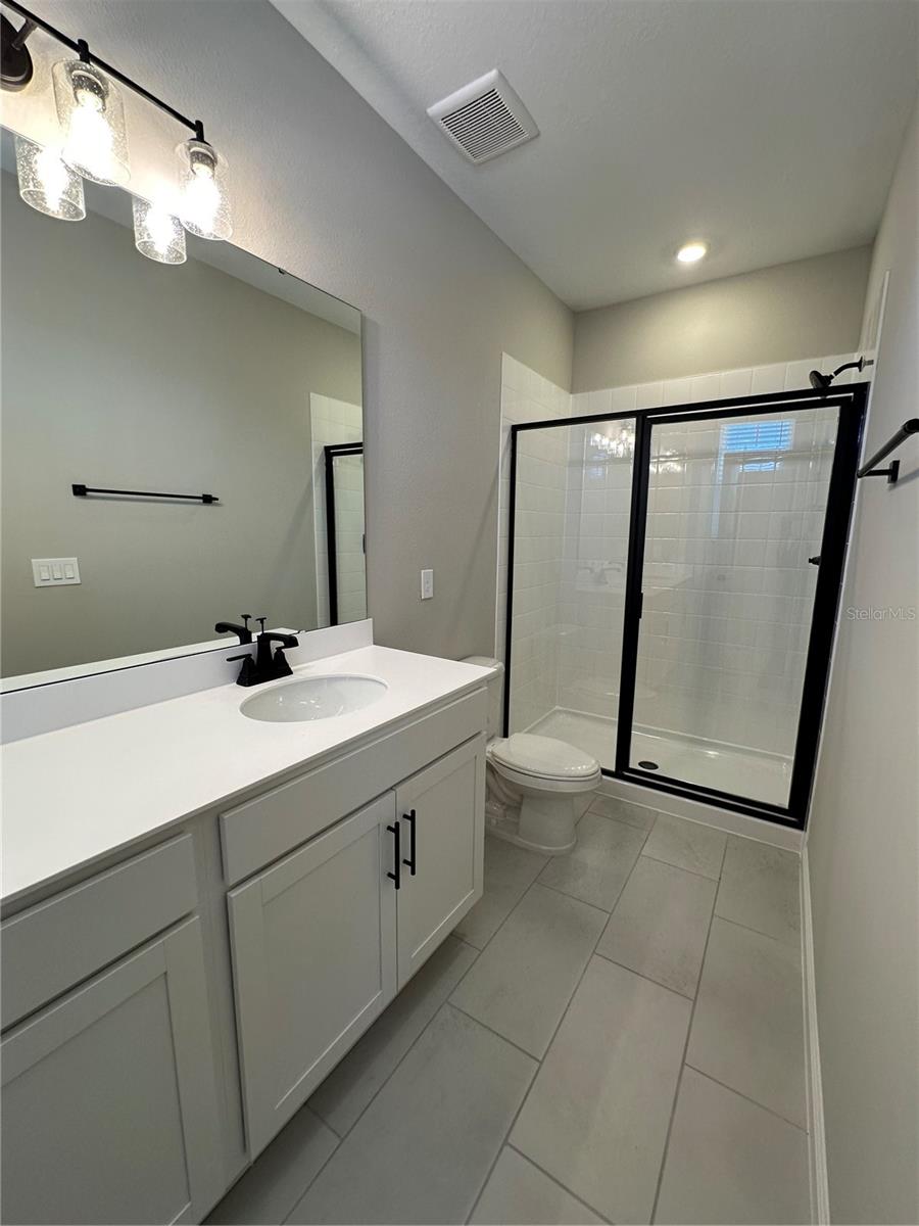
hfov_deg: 85.7
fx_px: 496
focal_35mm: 14
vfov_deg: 102.1
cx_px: 460
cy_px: 613
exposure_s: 1/120
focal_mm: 2.22
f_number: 2.2
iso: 160
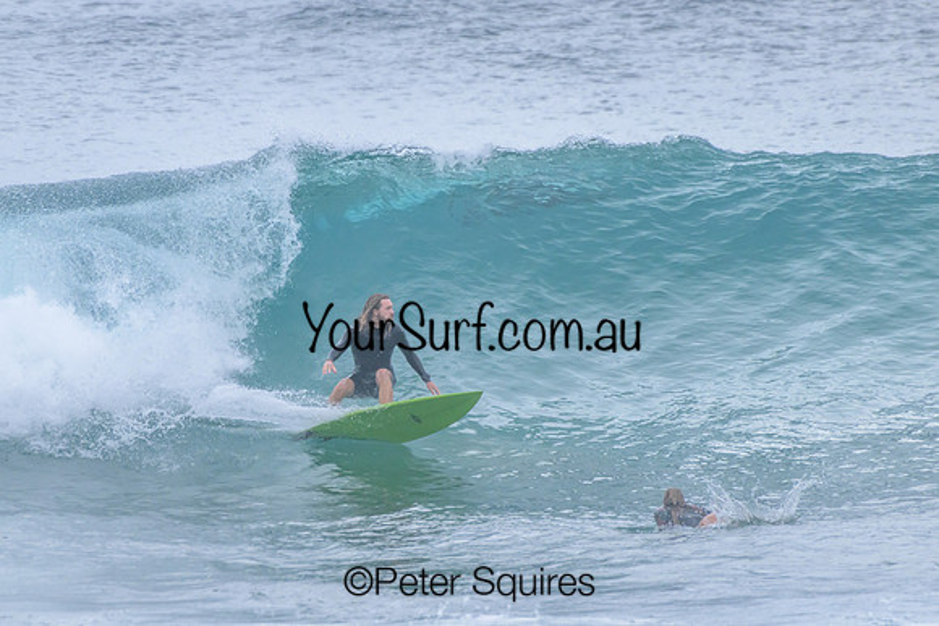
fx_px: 24784
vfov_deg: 1.4
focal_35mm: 950
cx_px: 470
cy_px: 313
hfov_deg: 2.2
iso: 2800
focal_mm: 950
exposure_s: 1/2000
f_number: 11
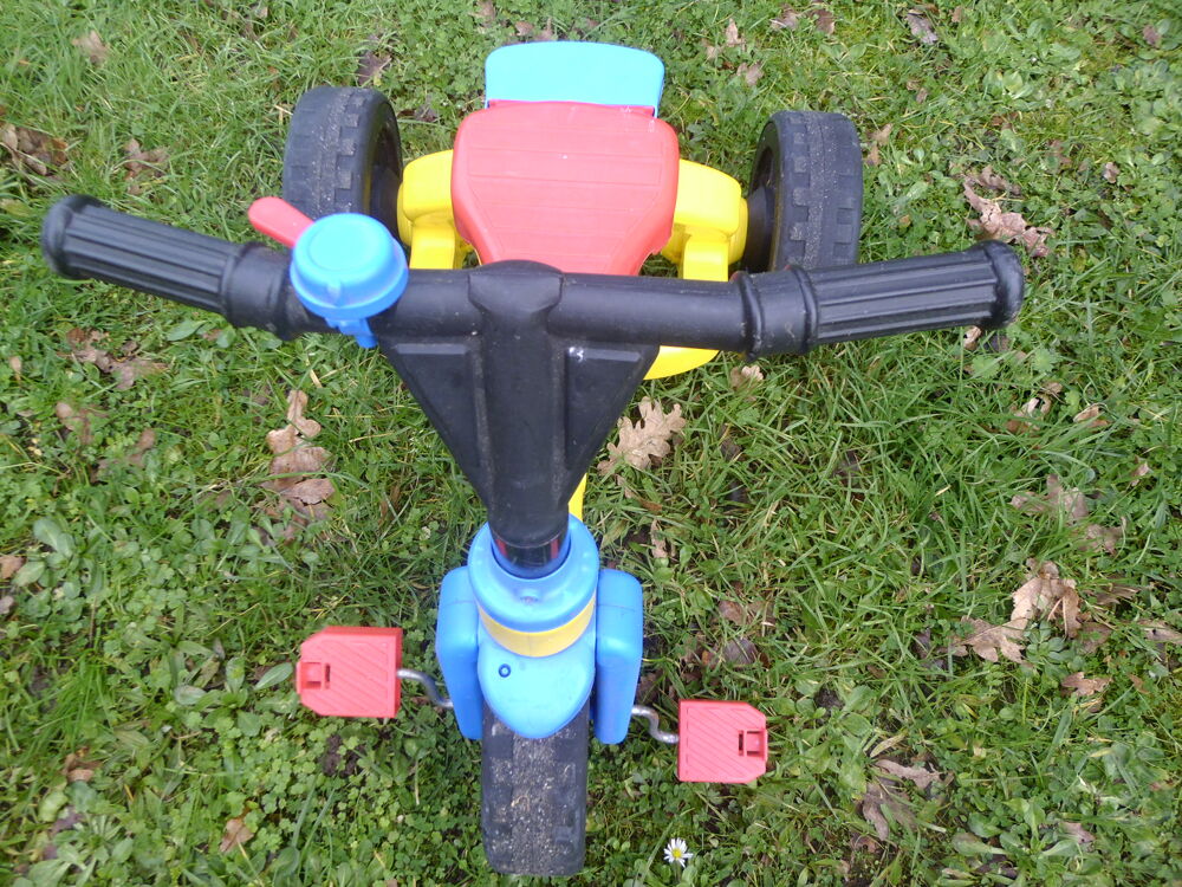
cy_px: 444
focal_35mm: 26
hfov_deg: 67.3
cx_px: 591
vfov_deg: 53.1
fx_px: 888
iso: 100
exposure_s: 1/125
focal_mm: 4.7
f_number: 2.8
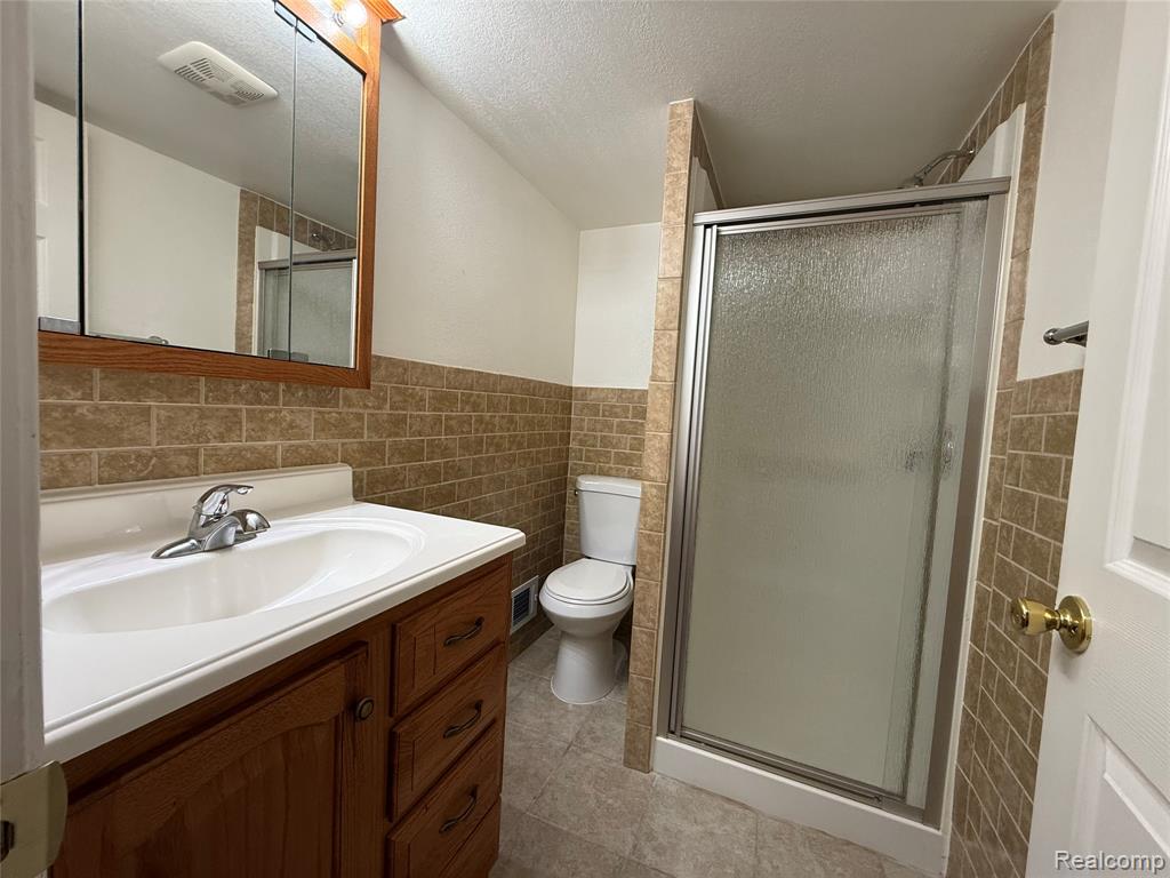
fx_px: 473
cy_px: 439
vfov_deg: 85.7
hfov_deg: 102.1
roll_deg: -3.0
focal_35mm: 14
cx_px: 585
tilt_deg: -2.6
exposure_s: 1/120
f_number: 2.2
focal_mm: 2.22
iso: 250
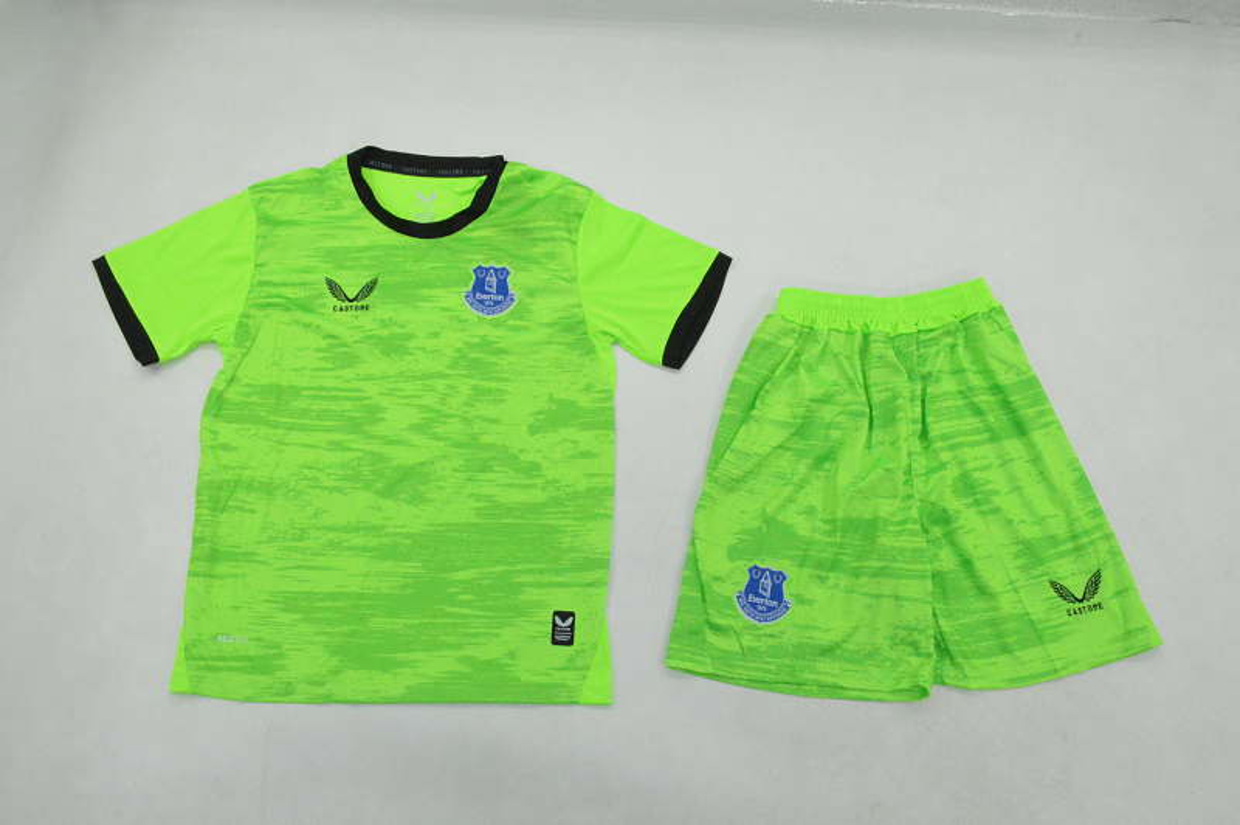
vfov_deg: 41.6
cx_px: 620
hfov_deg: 59.5
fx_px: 1084
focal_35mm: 32
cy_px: 412
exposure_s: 1/200
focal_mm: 21
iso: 6400
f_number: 25
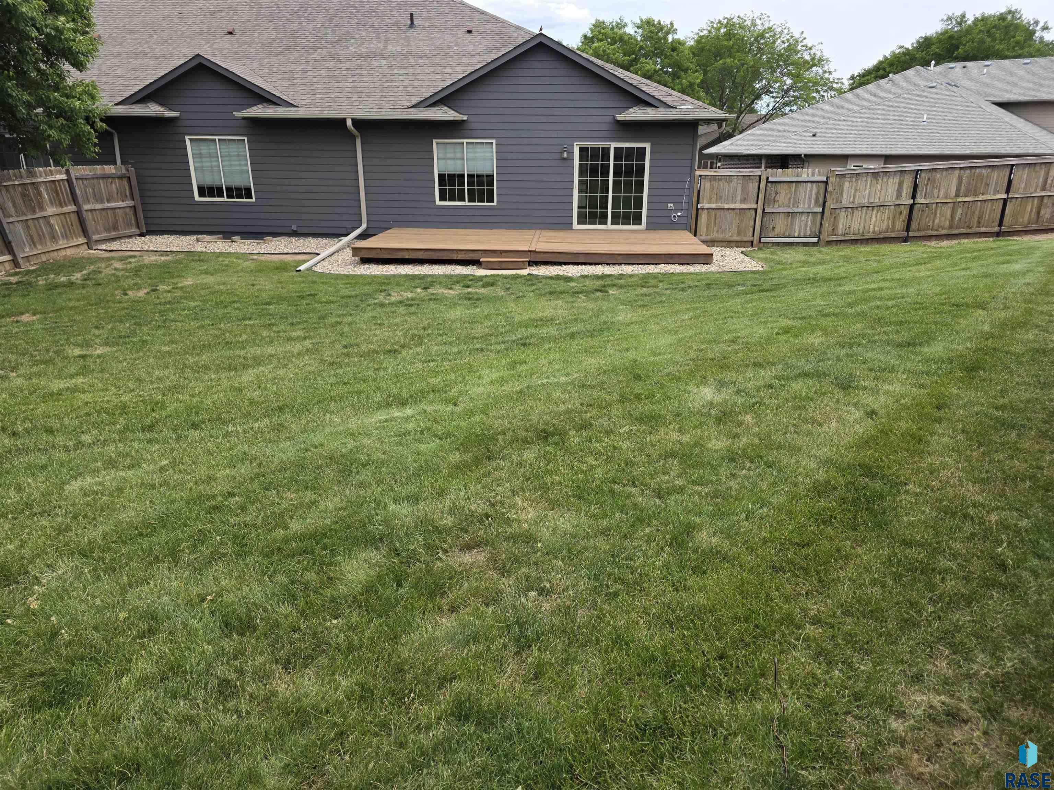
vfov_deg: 58.9
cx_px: 527
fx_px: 700
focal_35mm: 23
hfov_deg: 73.9
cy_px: 395
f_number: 1.7
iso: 80
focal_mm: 6.3
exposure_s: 1/2664
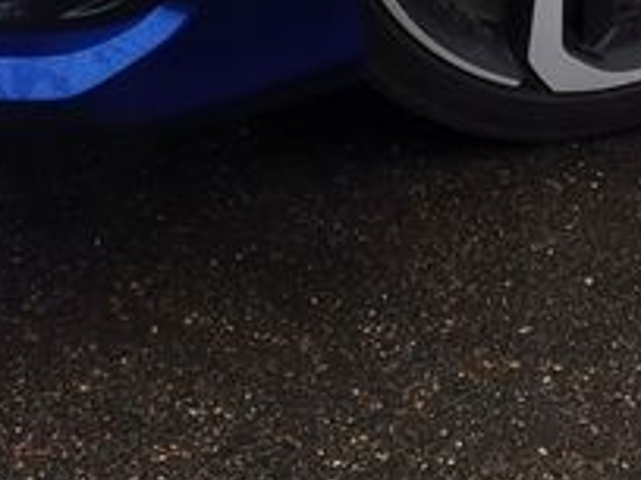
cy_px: -653
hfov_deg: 12.4
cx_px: 484
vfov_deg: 8.6
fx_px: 2944
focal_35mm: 159
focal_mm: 4.75
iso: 50
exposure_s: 1/180
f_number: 1.8
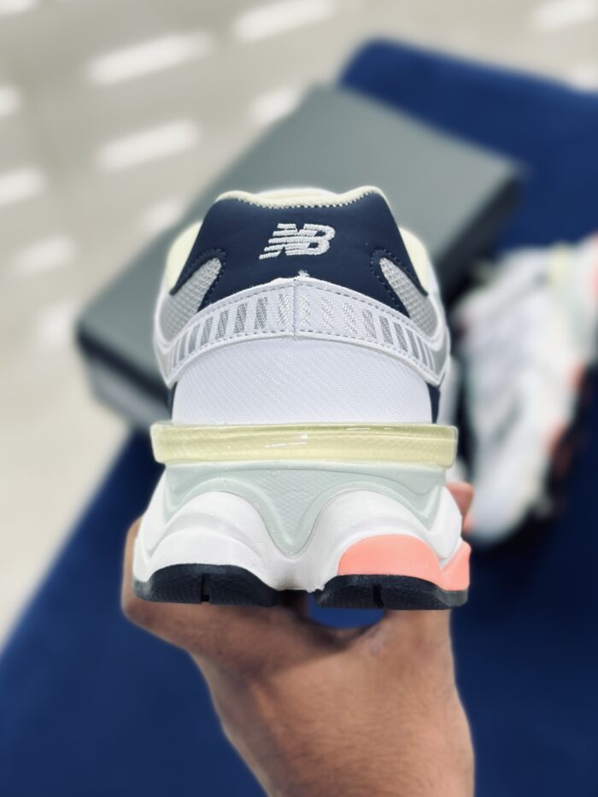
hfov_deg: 30.3
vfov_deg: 39.7
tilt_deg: -54.9
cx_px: 299
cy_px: 398
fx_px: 1105
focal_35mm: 48
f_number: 1.78
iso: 64
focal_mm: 6.86
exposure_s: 1/100
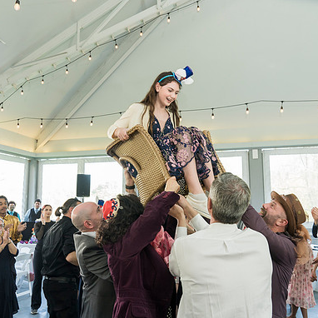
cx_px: 152
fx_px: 322
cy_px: 160
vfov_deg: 52.5
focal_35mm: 31
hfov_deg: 52.5
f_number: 4.5
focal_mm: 24
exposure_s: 1/200
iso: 1250
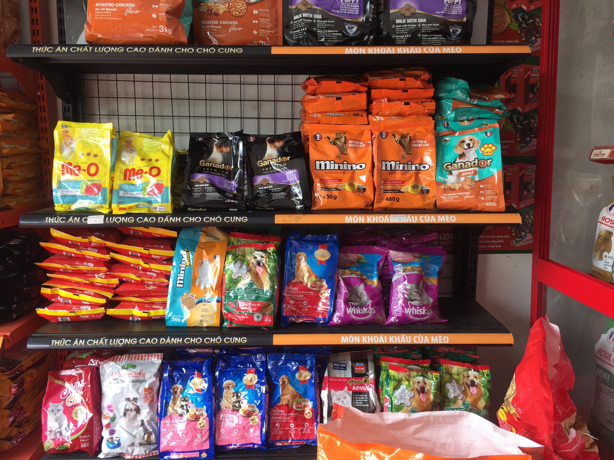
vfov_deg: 48.2
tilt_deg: -4.2
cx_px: 307
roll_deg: -0.8
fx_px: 514
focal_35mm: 29
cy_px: 230
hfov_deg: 61.7
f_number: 2.2
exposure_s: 1/100
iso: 50
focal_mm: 4.15
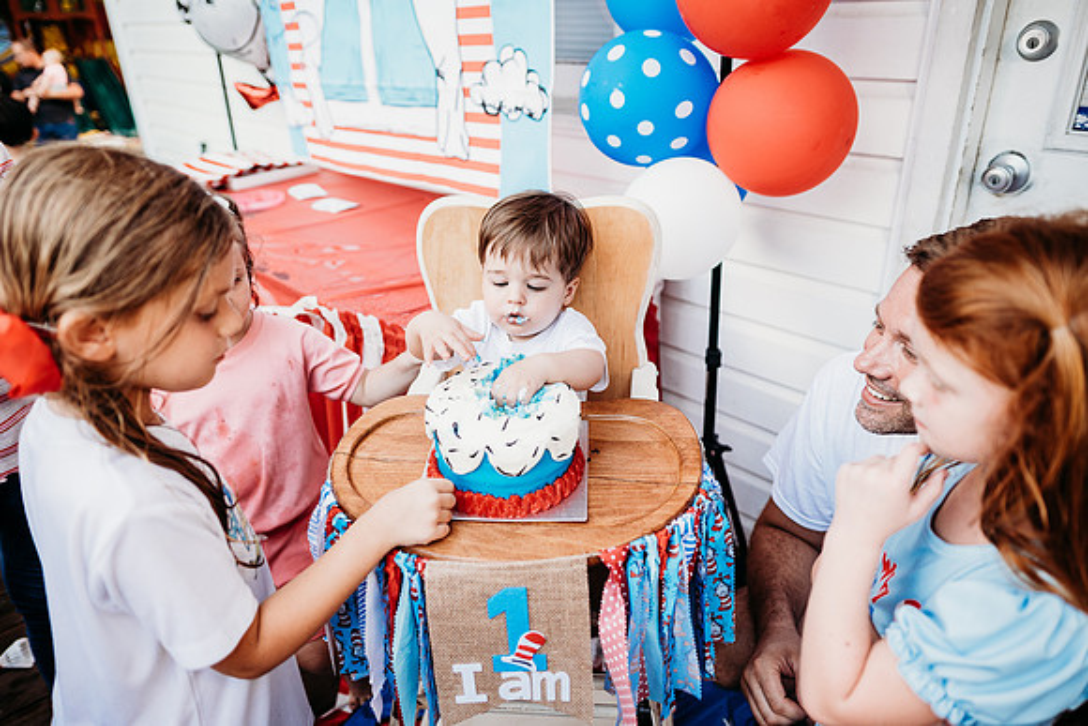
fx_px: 725
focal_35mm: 24
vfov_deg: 53.2
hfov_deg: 73.7
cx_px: 544
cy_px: 363
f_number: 2.5
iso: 400
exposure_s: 1/200
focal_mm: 24
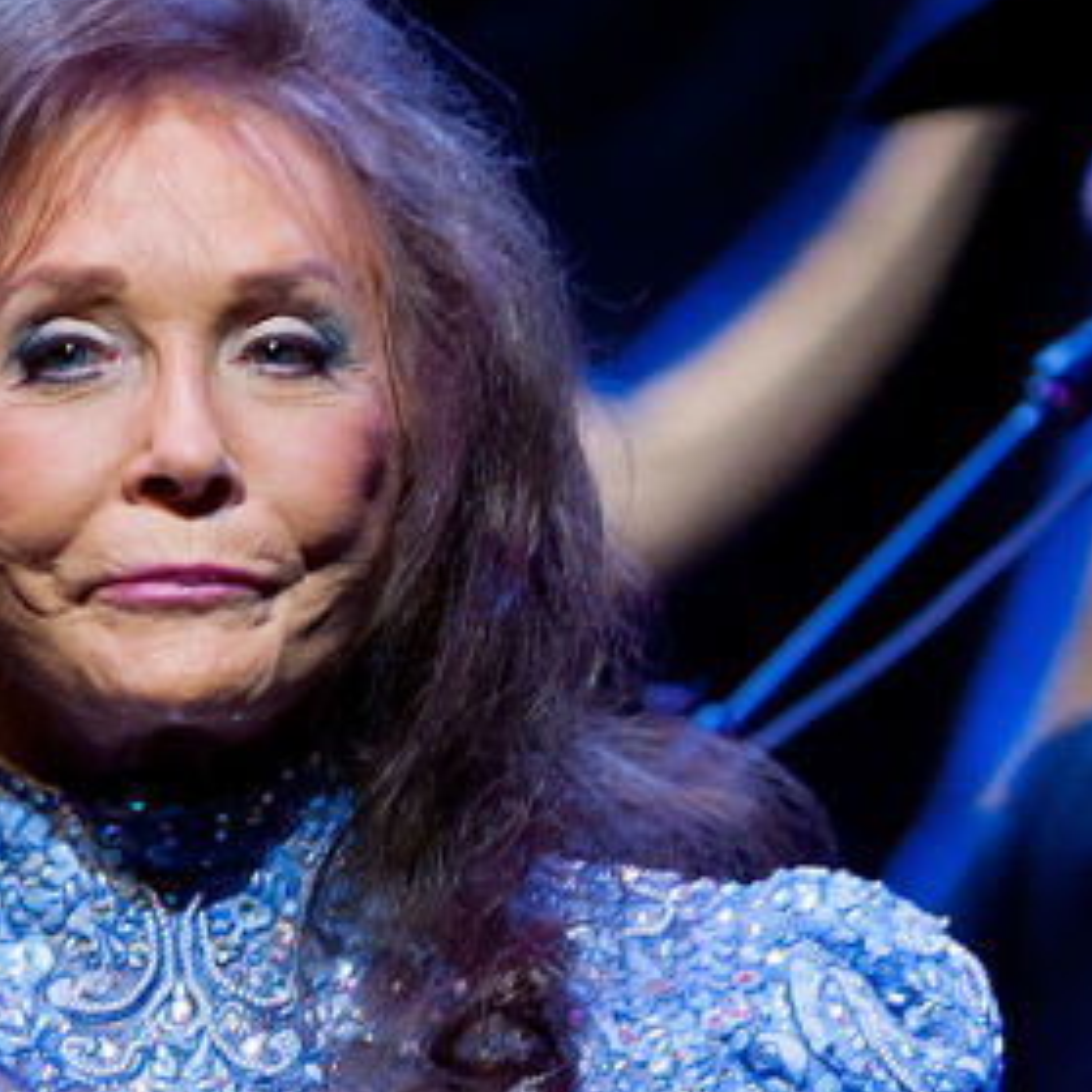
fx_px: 33406
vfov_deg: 1.9
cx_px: 59
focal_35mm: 936
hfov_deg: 1.9
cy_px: 1145
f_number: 4
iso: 2000
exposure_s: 1/200
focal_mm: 300
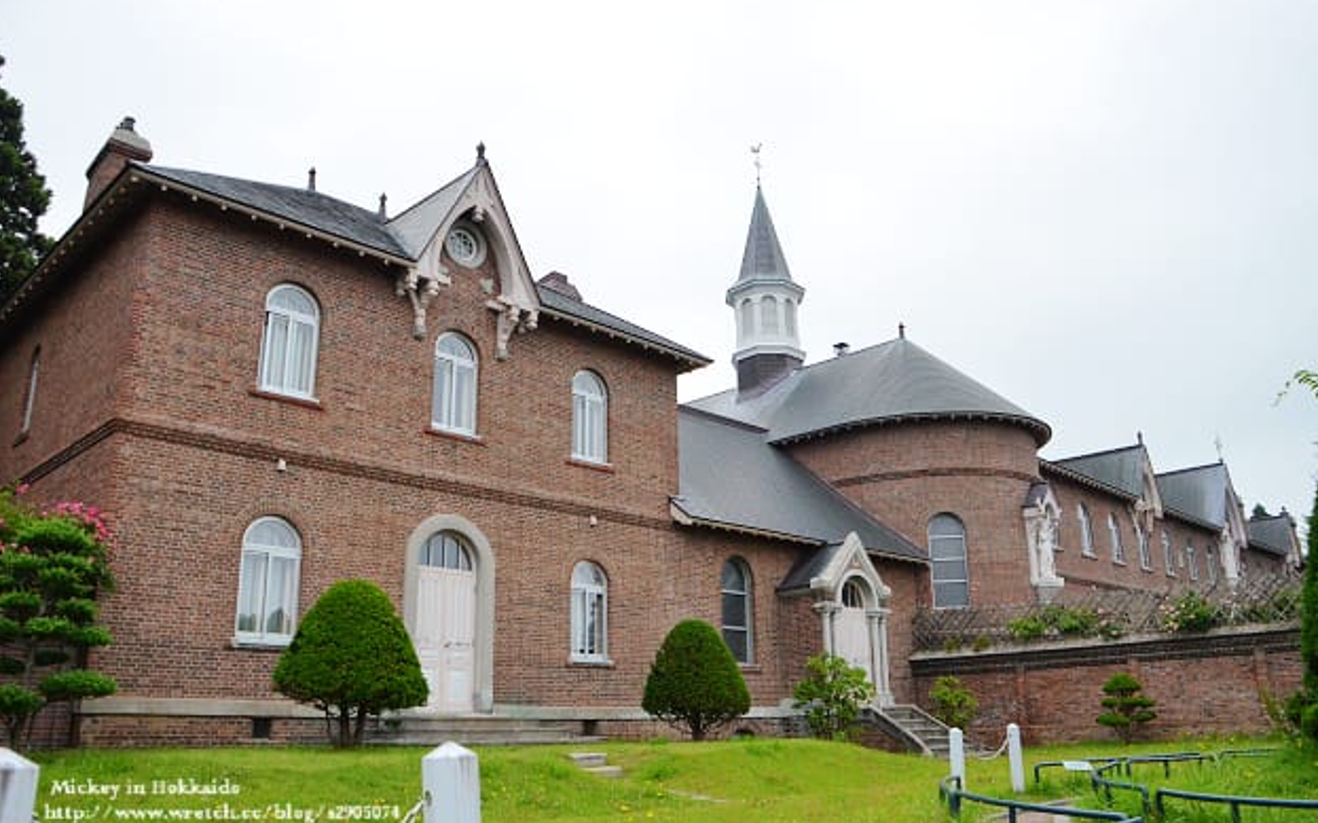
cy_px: 398
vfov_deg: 44.5
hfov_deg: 66.5
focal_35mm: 28
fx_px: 1005
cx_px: 653
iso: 1600
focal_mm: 18
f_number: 5
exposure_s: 1/4000
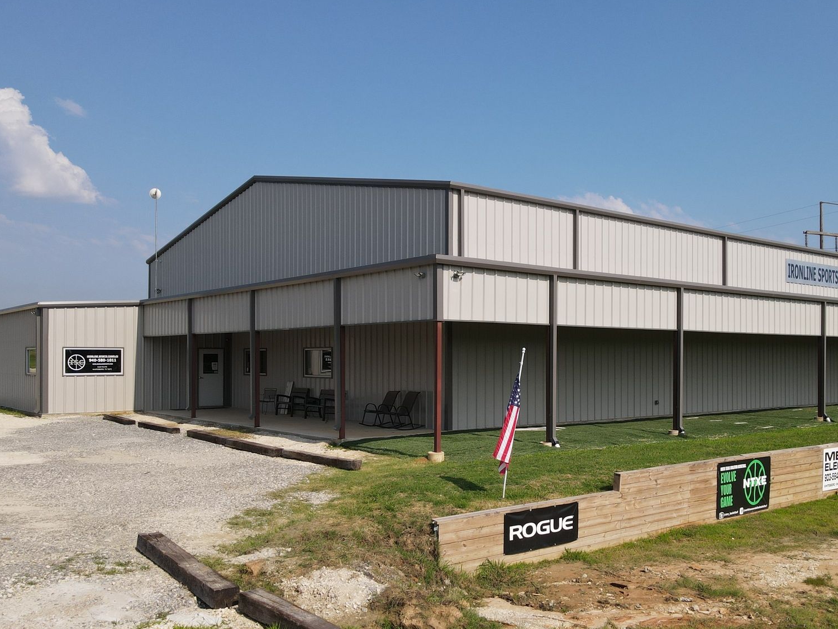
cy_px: 351
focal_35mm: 32
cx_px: 530
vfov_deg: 44.1
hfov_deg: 56.1
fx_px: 775
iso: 100
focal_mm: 4.5
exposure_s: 1/1000
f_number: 2.8
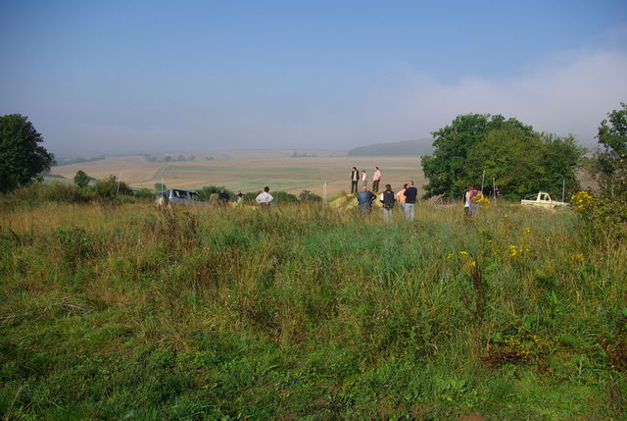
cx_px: 314
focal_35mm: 32
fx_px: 550
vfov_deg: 41.9
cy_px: 210
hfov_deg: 59.4
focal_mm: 21
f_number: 8
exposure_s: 1/250
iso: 100
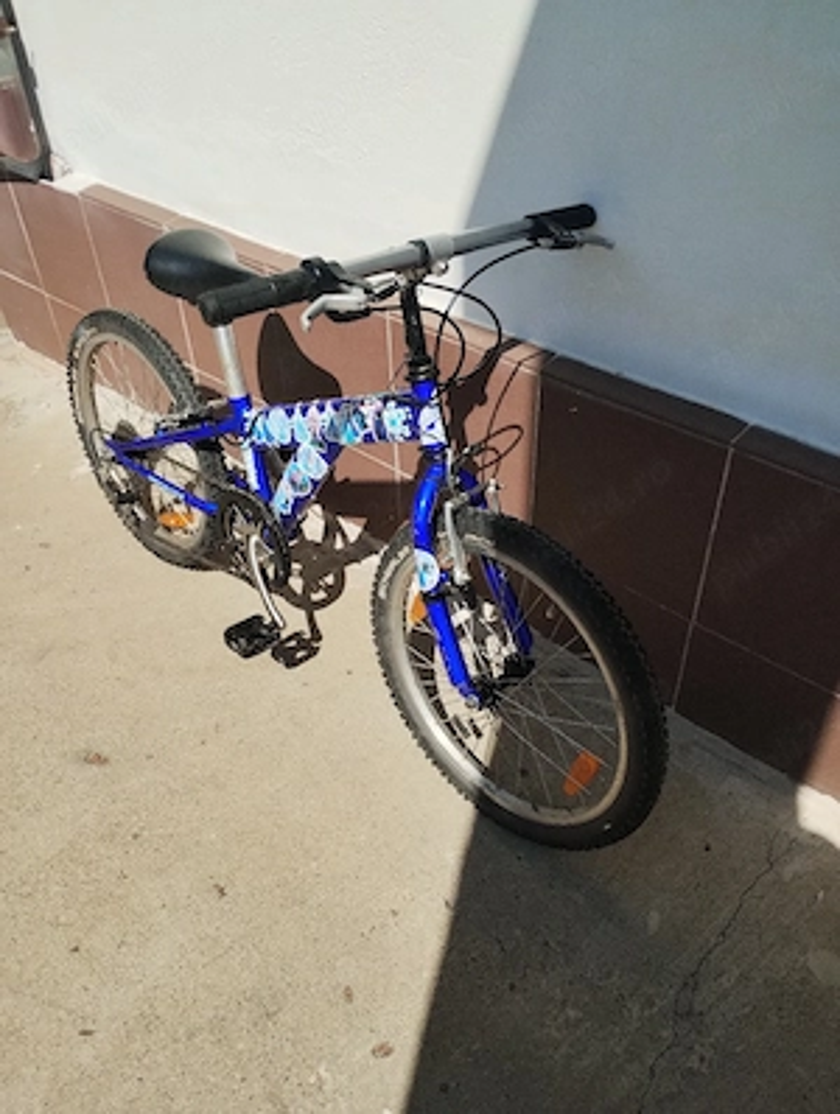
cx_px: 420
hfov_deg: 49.9
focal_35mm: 28
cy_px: 557
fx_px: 903
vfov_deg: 63.4
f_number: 1.8
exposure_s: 1/1250
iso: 100
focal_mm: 4.27
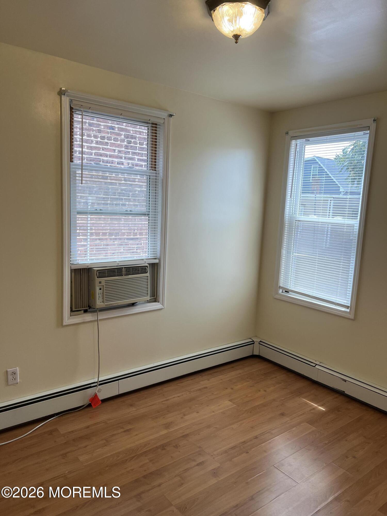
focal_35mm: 26
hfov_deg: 53.1
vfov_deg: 67.3
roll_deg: -2.8
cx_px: 194
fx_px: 388
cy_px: 258
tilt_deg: -6.5
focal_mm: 5.7
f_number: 1.5
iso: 40
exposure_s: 1/190
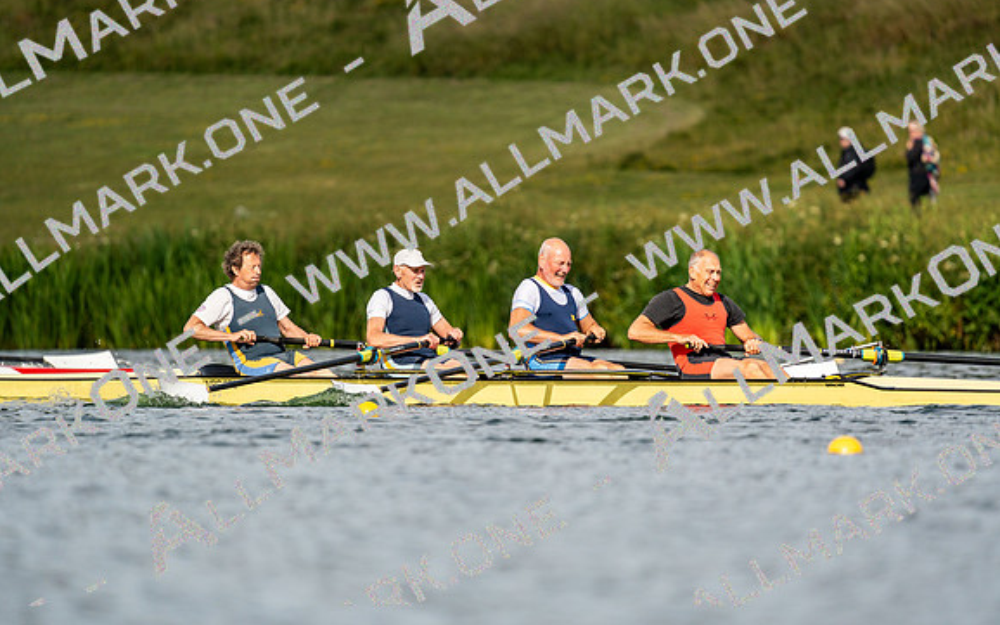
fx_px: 16730
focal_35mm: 614
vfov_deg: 2.1
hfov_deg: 3.4
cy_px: 309
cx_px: 500
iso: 200
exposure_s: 1/2000
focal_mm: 600
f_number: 6.3
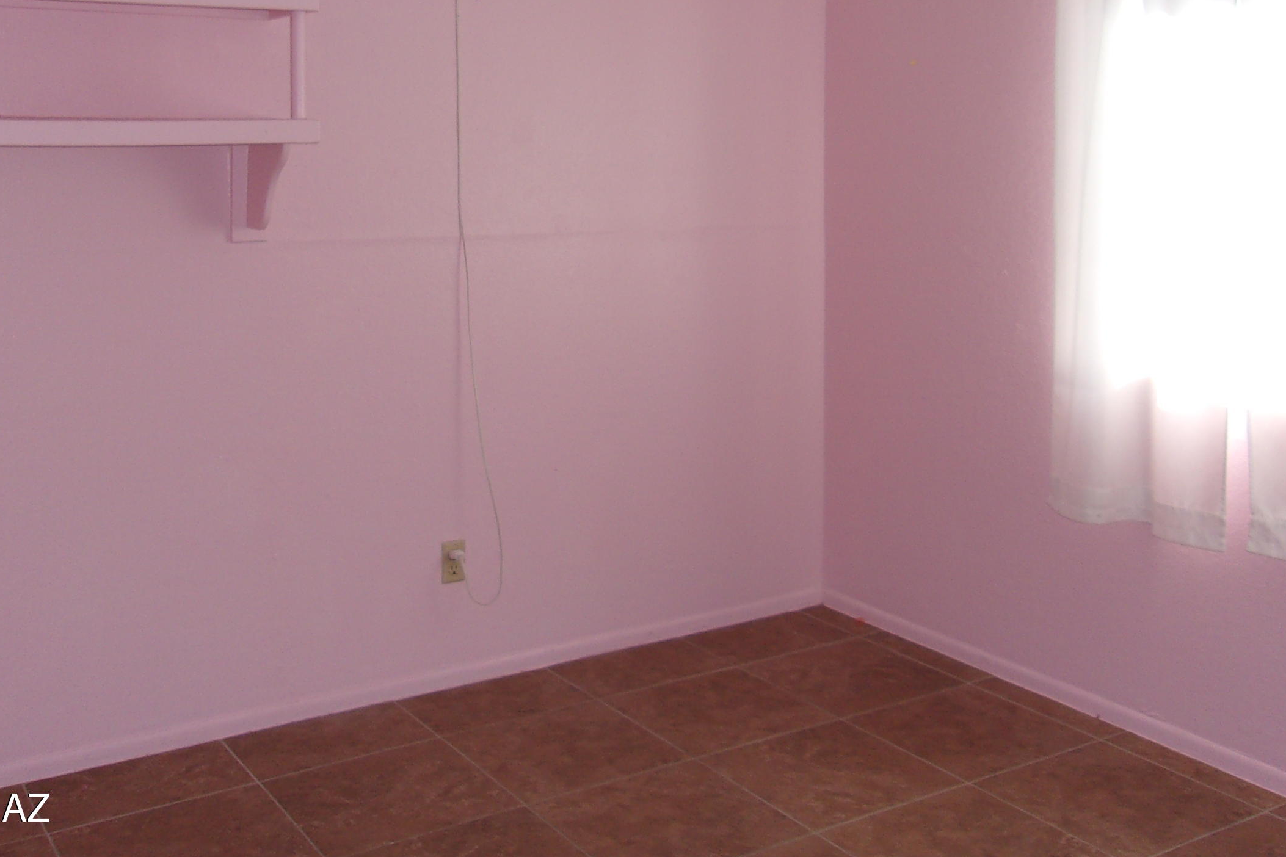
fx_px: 1429
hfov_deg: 48.4
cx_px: 685
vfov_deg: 32.6
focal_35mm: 40
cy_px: 182
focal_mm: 4.9
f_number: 3
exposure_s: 1/140
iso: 80
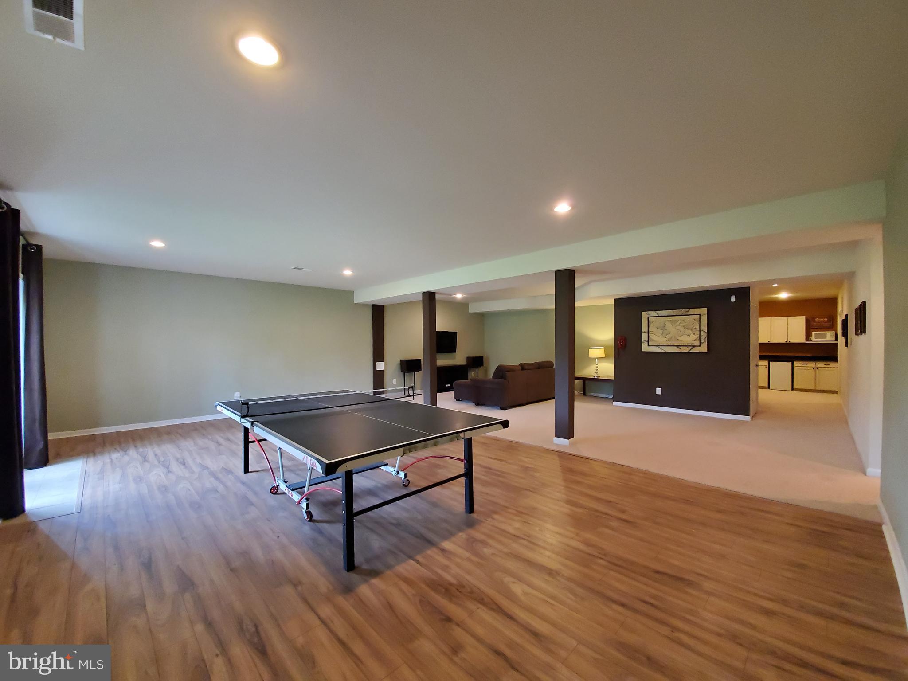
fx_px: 341
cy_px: 340
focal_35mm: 13
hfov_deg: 106.2
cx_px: 454
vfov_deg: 89.9
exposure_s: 1/29
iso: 640
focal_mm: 1.8
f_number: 2.2
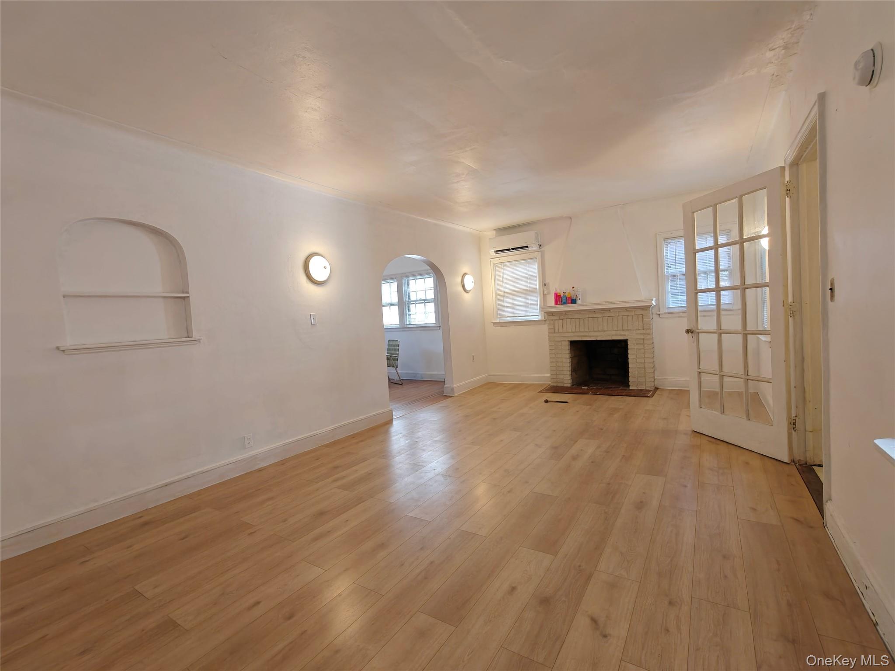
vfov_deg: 81.7
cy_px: 336
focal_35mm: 15
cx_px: 448
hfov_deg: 98.2
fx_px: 388
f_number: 2
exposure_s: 1/120
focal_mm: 2.3
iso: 400
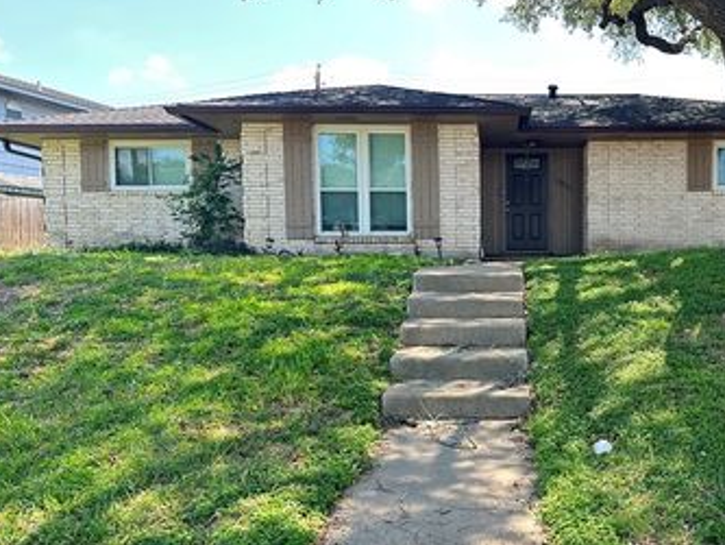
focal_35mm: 36
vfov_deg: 39.7
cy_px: 293
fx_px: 754
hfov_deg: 49.9
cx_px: 514
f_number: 1.78
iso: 80
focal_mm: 6.86
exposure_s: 1/409
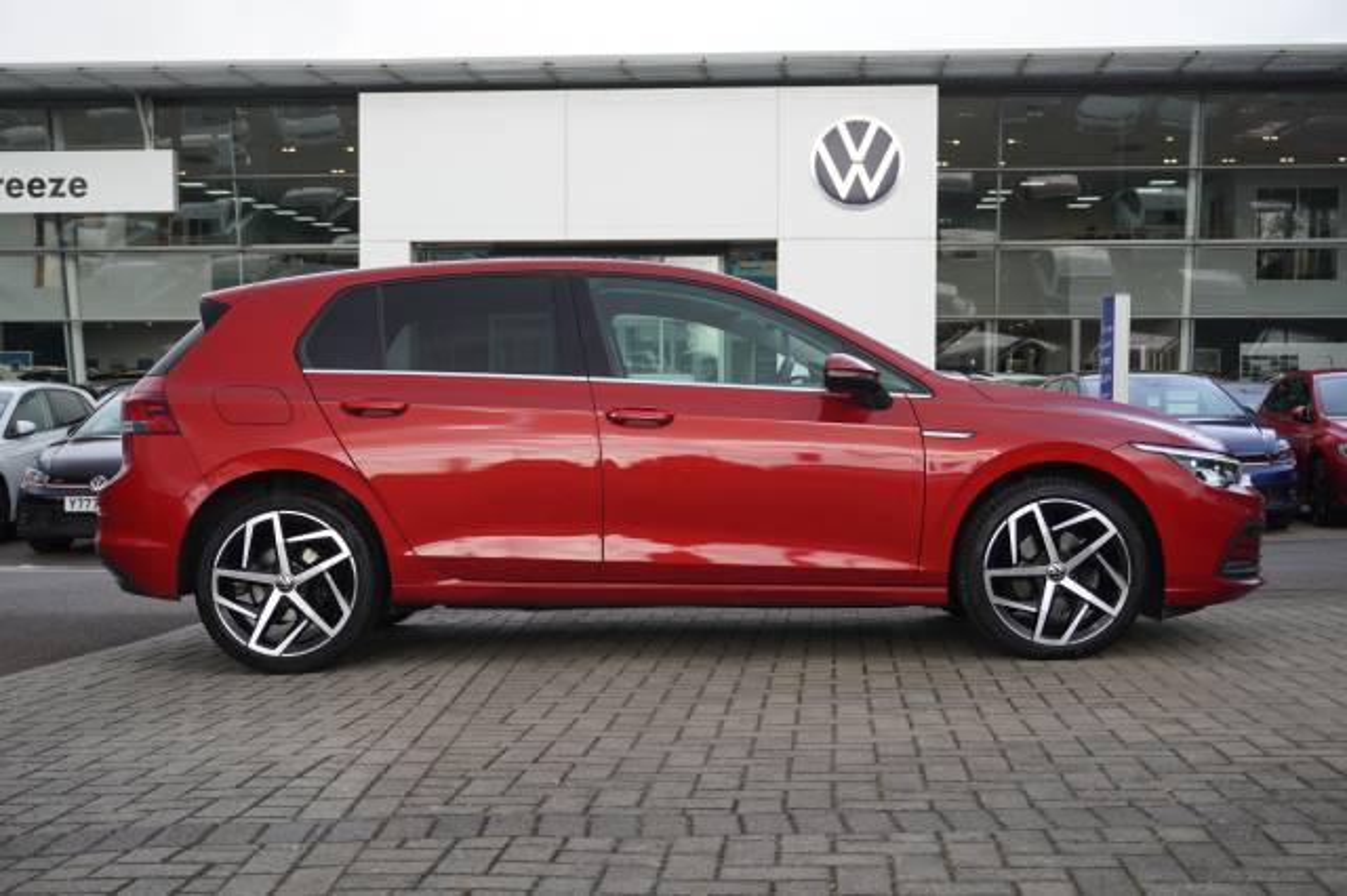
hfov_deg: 42.3
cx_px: 674
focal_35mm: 46
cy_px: 448
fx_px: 1739
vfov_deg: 28.9
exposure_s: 1/160
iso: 160
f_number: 5
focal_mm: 31
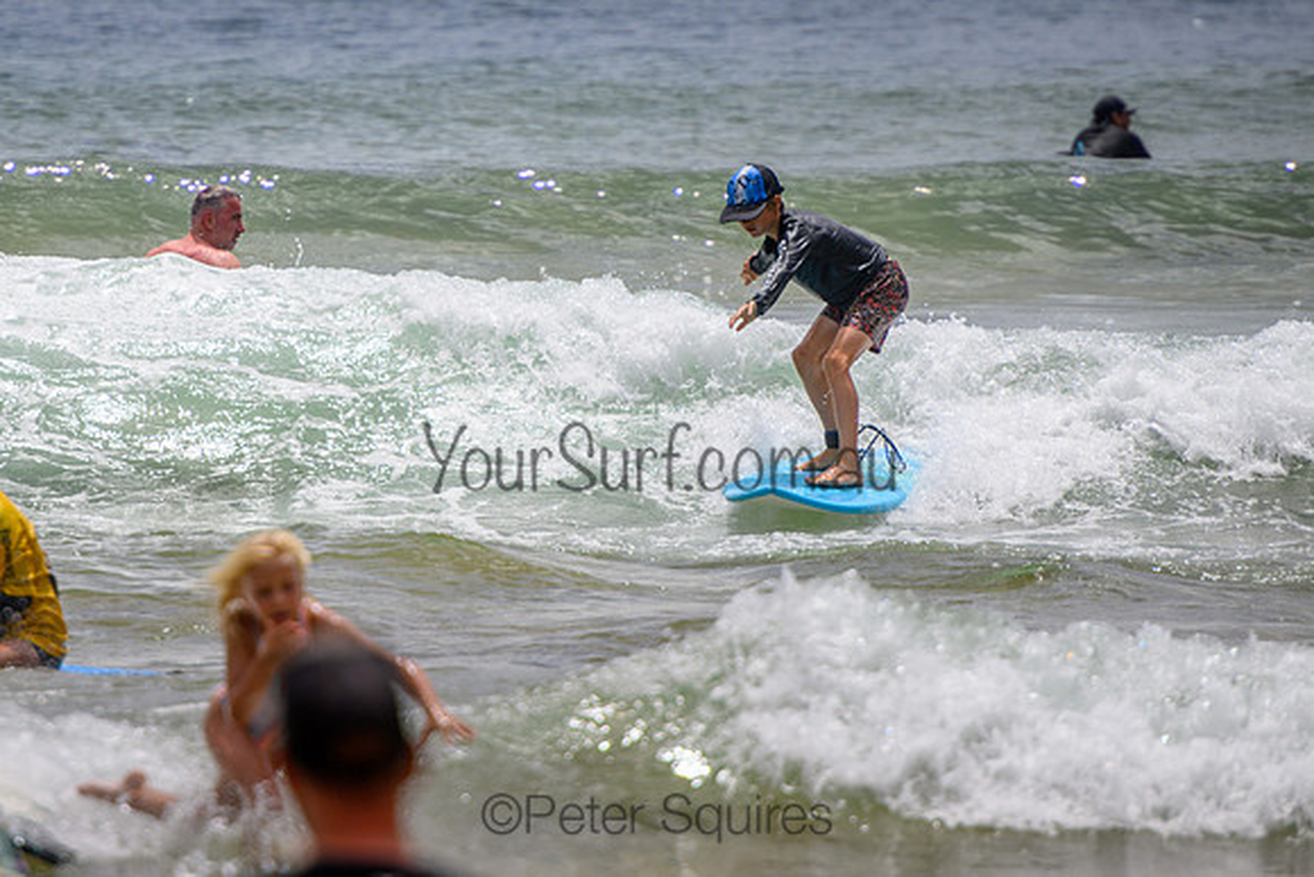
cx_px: 411
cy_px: 301
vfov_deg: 2.5
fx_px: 20074
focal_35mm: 550
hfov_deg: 3.7
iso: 160
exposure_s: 1/2000
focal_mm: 400
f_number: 5.6
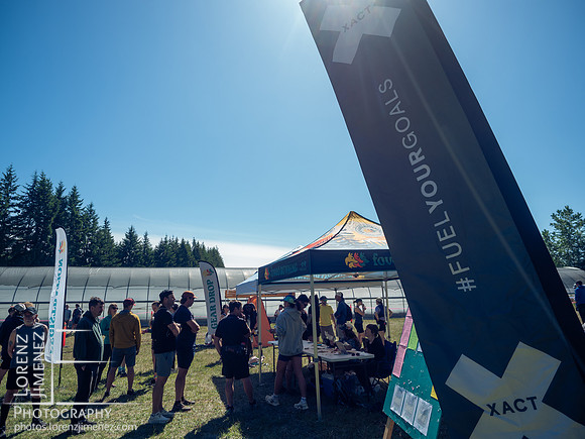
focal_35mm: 24
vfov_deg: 56.8
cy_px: 220
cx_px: 292
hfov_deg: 71.6
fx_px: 406
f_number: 2.8
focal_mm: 12
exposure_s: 1/1000
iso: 64
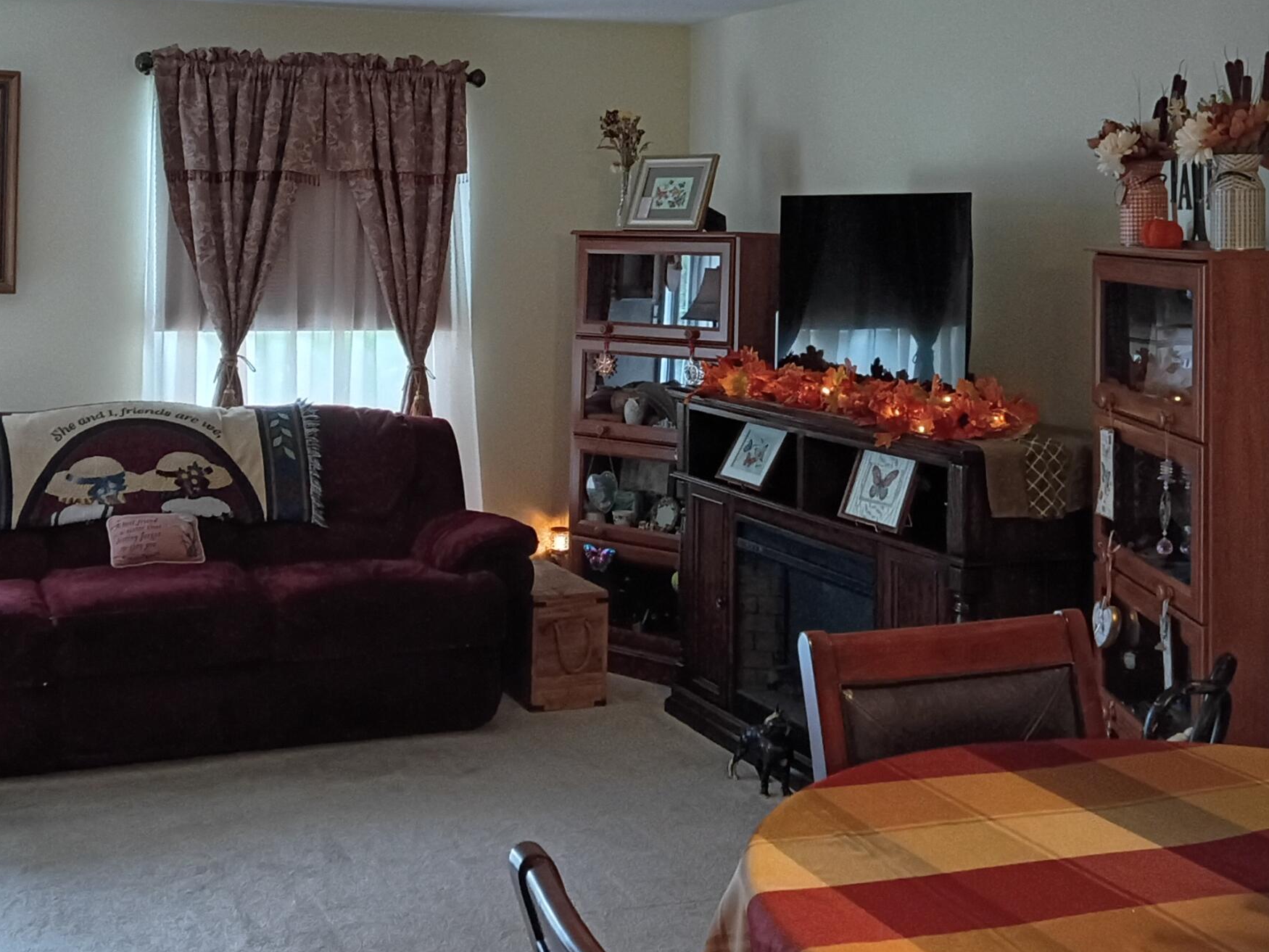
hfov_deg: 39.5
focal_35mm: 48
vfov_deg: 29.9
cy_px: 277
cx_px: 527
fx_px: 1760
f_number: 2.2
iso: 2000
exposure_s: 1/30
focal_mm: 3.42
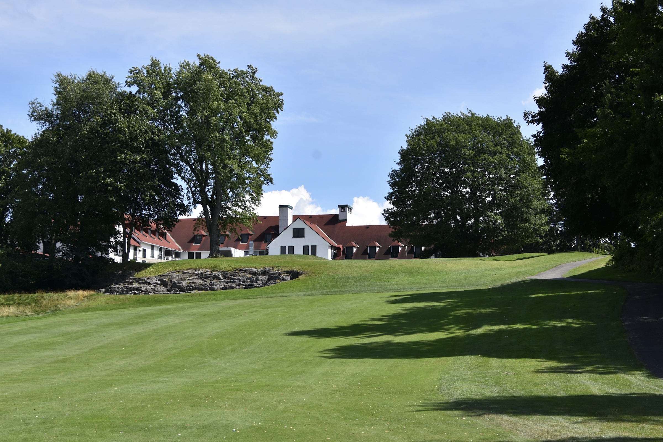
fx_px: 1381
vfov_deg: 18.2
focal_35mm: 75
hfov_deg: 27.0
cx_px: 332
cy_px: 221
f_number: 8
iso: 160
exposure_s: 1/500
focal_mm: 50
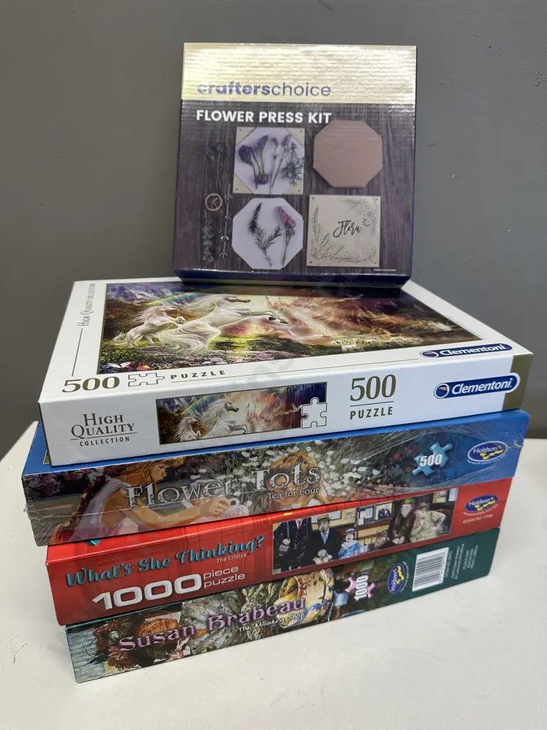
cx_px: 274
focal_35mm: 24
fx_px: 506
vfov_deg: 71.6
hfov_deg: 56.8
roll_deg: -1.6
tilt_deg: -25.2
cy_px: 365
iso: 80
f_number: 1.78
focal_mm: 6.86
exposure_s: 1/100
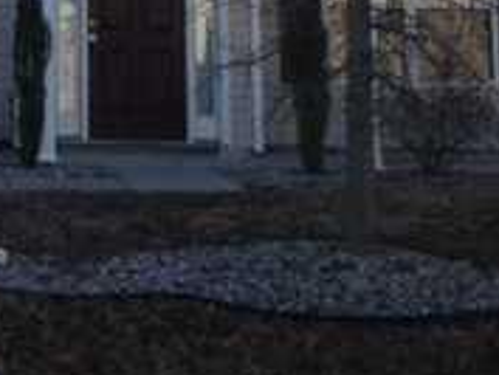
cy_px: -149
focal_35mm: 119
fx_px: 1717
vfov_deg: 12.0
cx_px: -178
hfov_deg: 15.6
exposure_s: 1/609
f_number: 2.4
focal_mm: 4.13
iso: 50
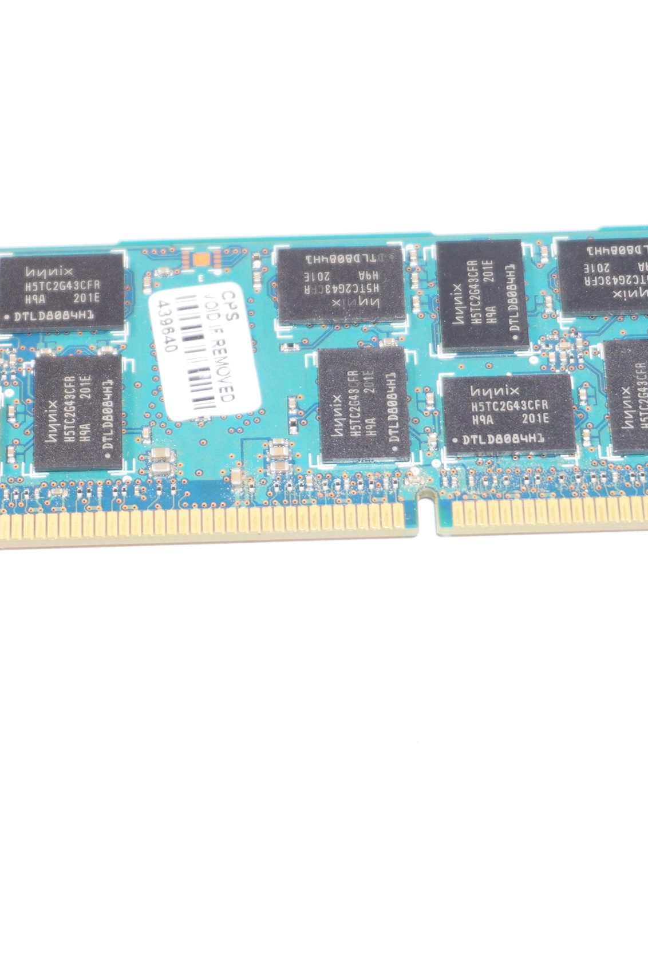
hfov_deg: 12.6
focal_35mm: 109
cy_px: 467
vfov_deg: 18.8
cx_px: 284
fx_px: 2940
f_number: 5.6
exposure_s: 1/80
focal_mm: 41
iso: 200
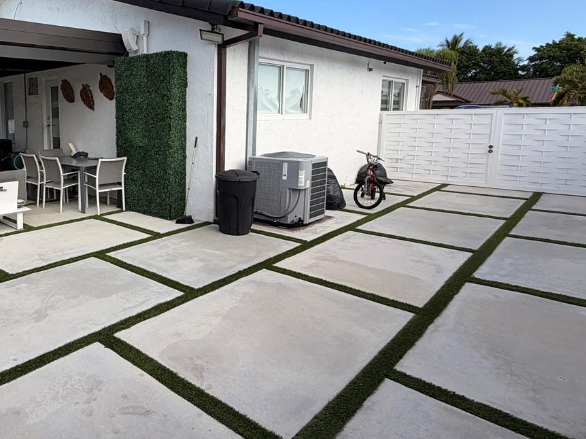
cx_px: 137
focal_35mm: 26
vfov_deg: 52.7
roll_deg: +1.2
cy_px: 176
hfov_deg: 62.9
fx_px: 440
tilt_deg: -6.5
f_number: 2.2
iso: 32
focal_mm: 2.22
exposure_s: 1/770
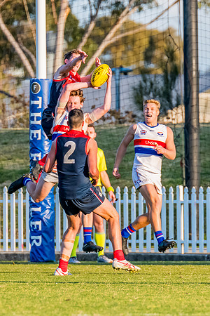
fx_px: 8355
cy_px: 151
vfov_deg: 2.2
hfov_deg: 1.4
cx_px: 64
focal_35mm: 955
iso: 800
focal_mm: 380
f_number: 5.6
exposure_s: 1/1600
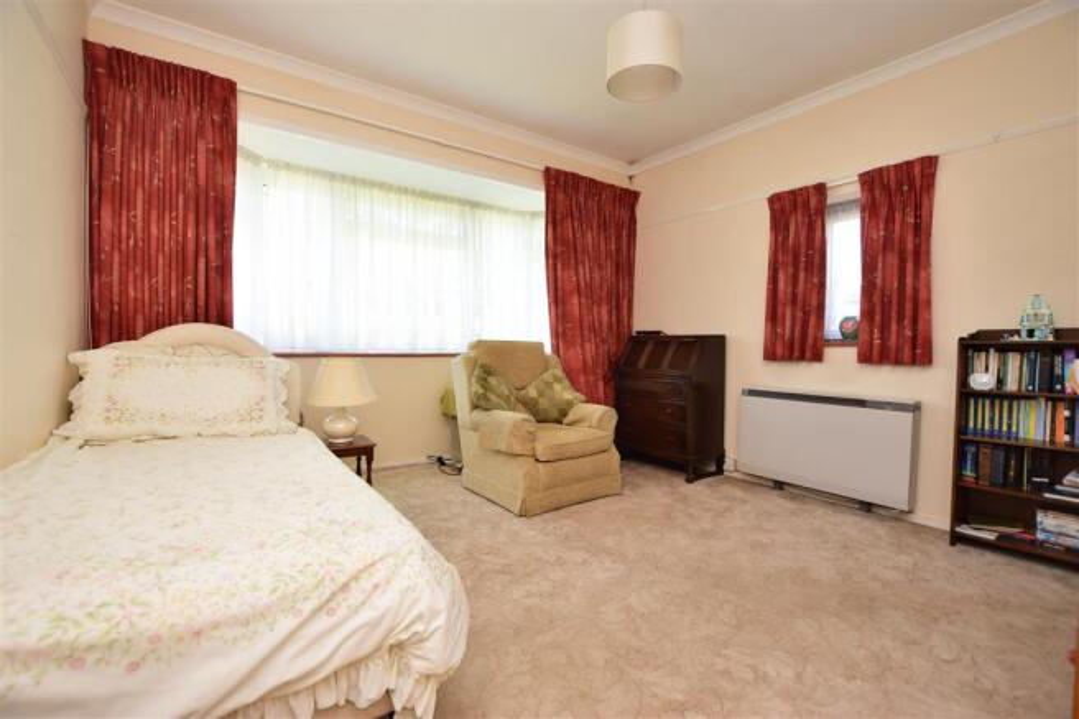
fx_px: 449
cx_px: 540
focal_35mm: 15
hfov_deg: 100.4
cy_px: 360
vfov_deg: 77.3
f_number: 5
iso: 250
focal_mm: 10
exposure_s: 1/50
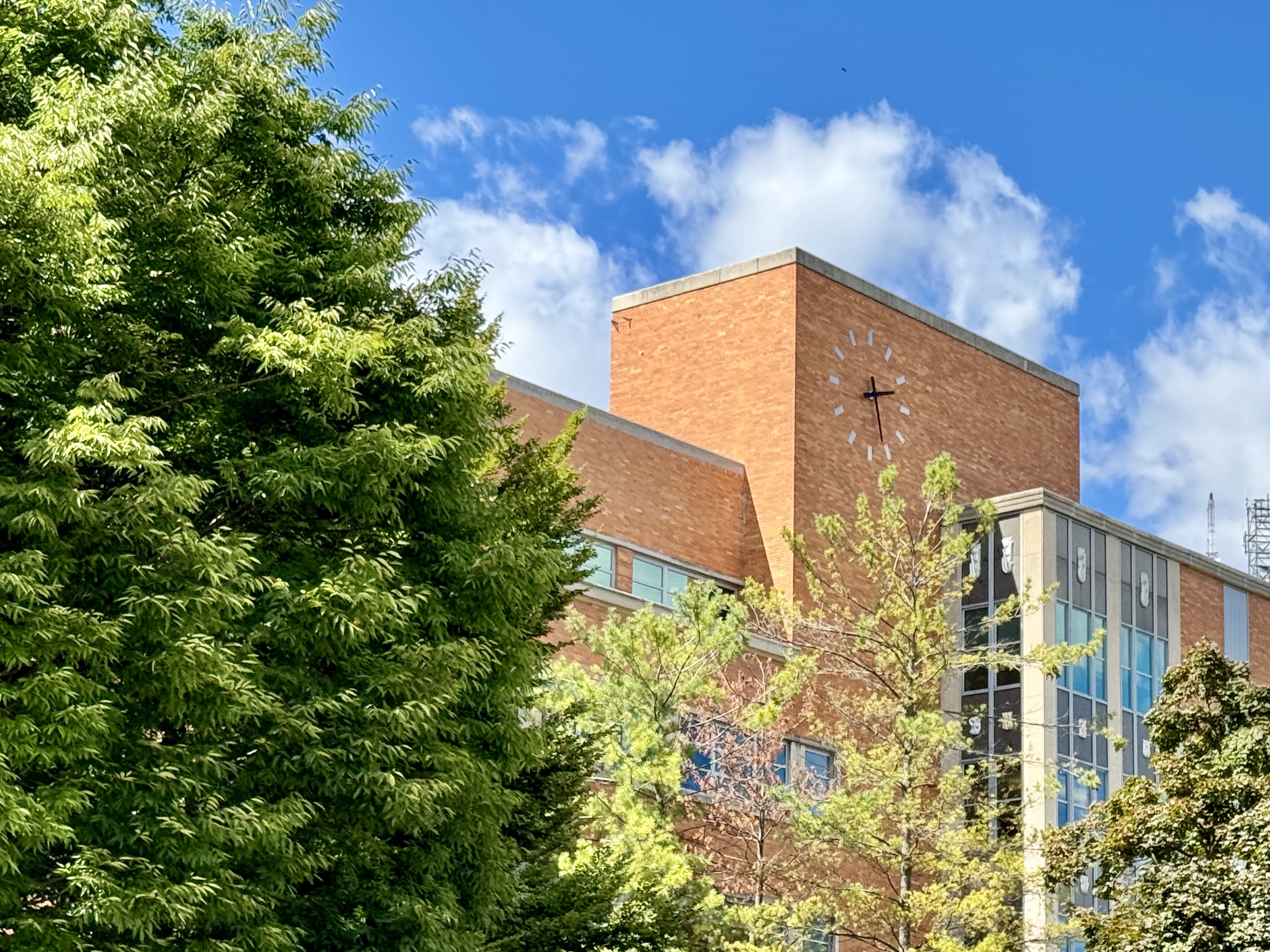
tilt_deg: +13.6
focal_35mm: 79
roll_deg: -2.3
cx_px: 748
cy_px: 743
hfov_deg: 24.7
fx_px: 2898
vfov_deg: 18.5
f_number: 1.78
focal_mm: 6.76
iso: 64
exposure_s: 1/2179
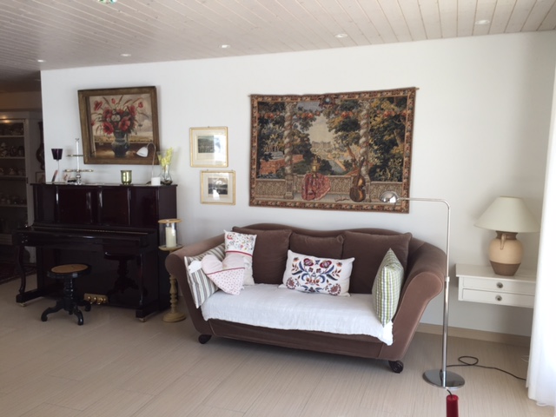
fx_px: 466
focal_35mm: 29
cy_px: 208
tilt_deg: -7.4
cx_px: 278
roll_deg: -0.5
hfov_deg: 61.7
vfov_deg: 48.2
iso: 32
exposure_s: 1/120
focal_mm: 4.15
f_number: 2.2
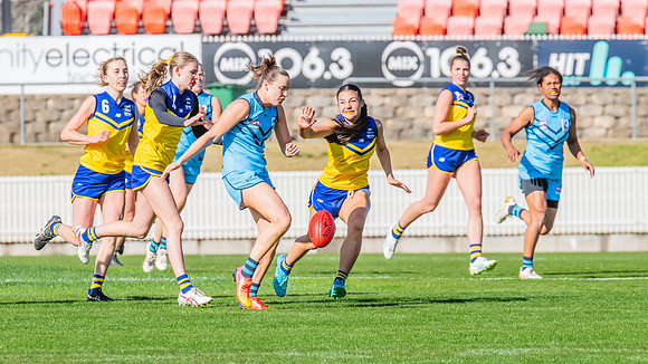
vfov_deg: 2.3
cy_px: 229
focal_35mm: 517
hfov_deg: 4.2
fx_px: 8890
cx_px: 295
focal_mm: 420
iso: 800
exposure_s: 1/1250
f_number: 11
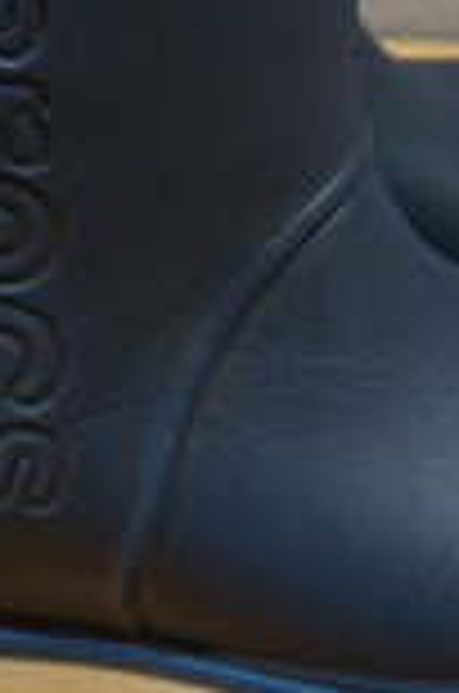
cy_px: 0
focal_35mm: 78
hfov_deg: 17.4
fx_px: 1498
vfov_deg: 24.8
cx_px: 223
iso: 400
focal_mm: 16
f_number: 4
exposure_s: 1/60
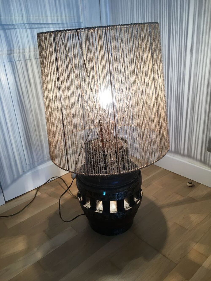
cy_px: 140
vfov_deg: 61.7
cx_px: 106
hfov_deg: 48.2
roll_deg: +3.8
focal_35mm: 29
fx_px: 236
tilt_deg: -25.0
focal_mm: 4.15
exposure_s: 1/33
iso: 25
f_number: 2.2
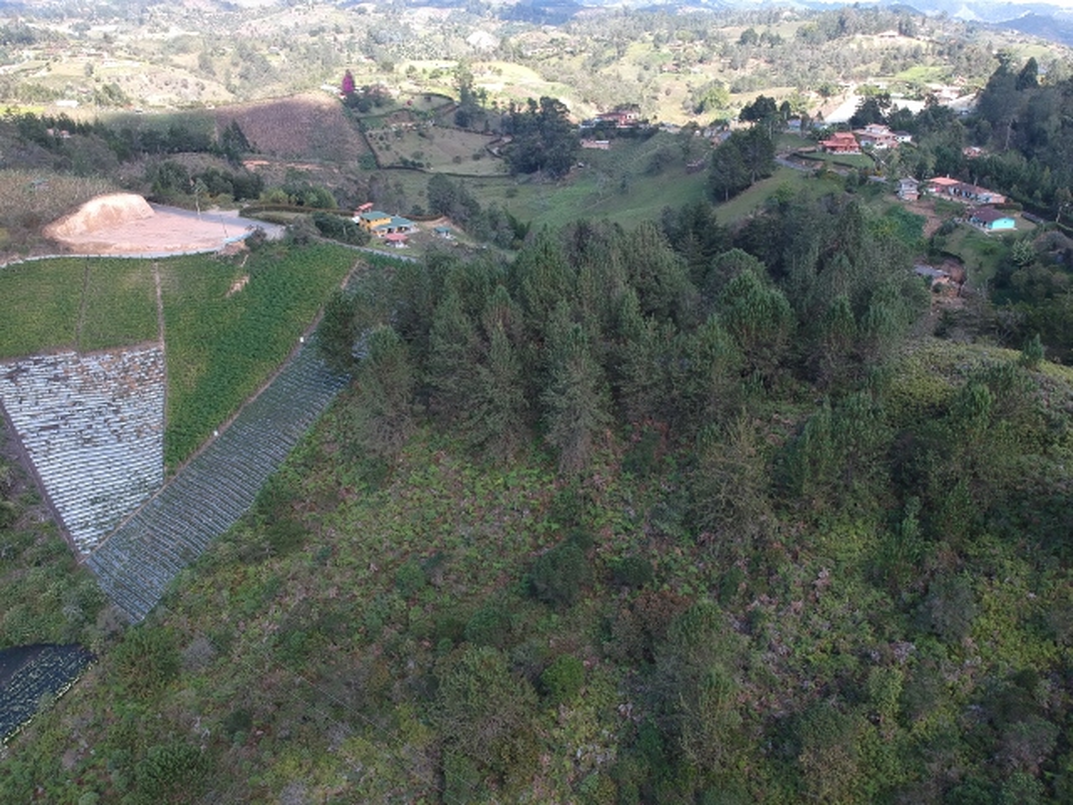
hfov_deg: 69.4
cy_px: 402
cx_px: 536
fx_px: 775
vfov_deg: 54.9
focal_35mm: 25
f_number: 2.6
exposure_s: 1/240
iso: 100
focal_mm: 4.49
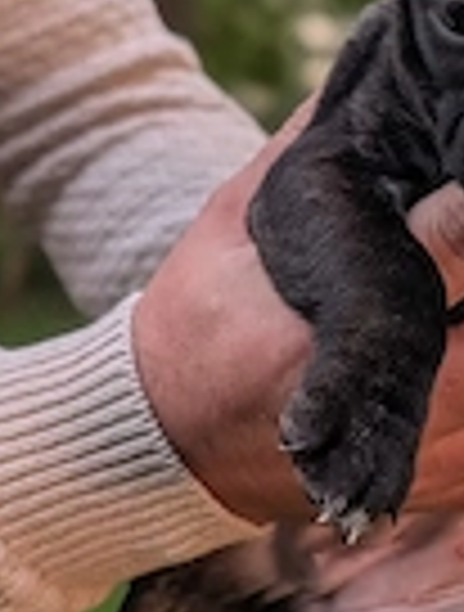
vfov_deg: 27.6
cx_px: 500
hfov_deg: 20.2
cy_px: 360
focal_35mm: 70
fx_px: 1243
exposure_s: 1/435
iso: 317
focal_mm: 6.9
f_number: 1.68
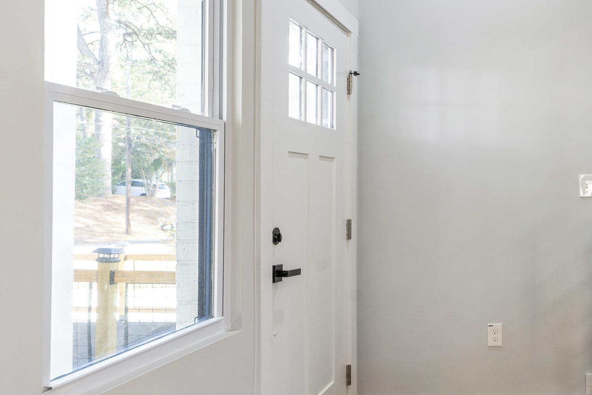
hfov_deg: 47.1
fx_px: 592
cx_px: 547
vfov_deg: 36.8
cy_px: 167
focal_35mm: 36
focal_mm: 19
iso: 400
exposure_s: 1/8
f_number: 8
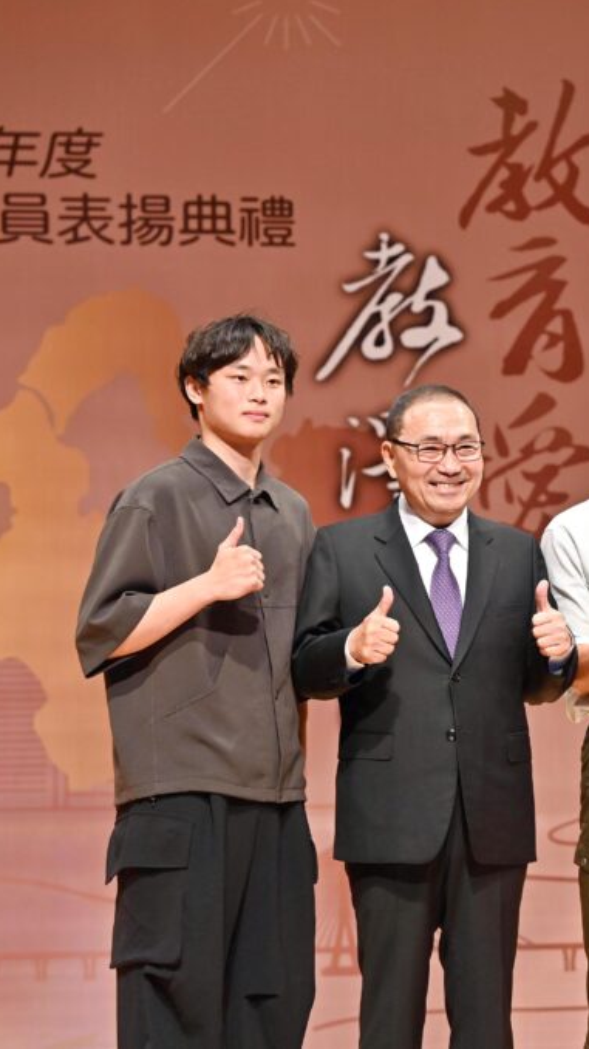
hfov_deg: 6.4
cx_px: 461
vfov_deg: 11.3
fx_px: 5279
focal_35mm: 190
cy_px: 522
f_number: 4
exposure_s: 1/125
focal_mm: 120
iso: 500
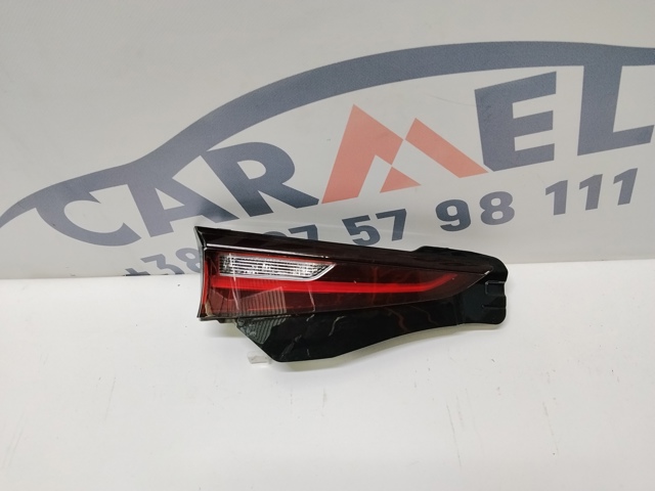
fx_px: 549
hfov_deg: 61.7
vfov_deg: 48.2
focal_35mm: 29
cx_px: 328
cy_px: 246
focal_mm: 3.96
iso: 320
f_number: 1.8
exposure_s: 1/33
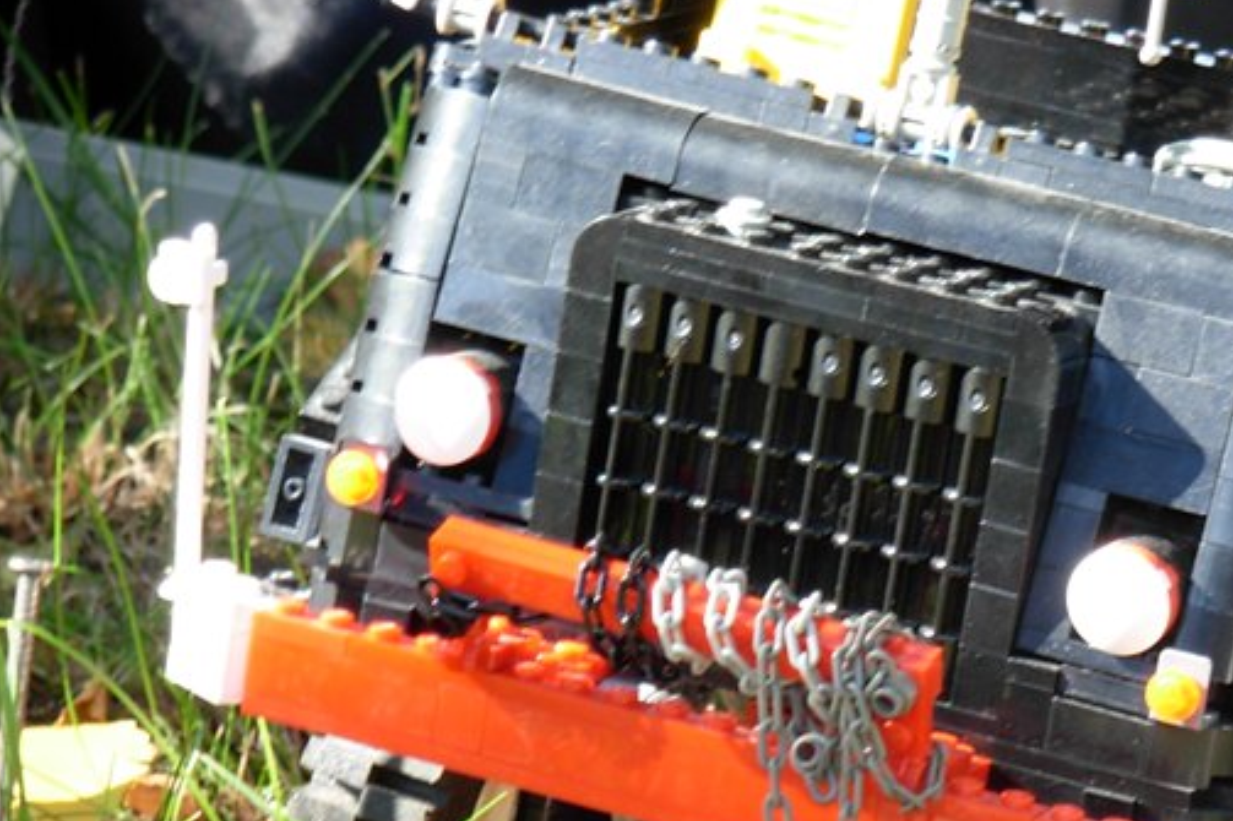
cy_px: 721
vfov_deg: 5.8
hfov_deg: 8.7
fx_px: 8046
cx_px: 976
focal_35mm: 235
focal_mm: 23.5
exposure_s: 1/46.5
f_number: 4.5
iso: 79
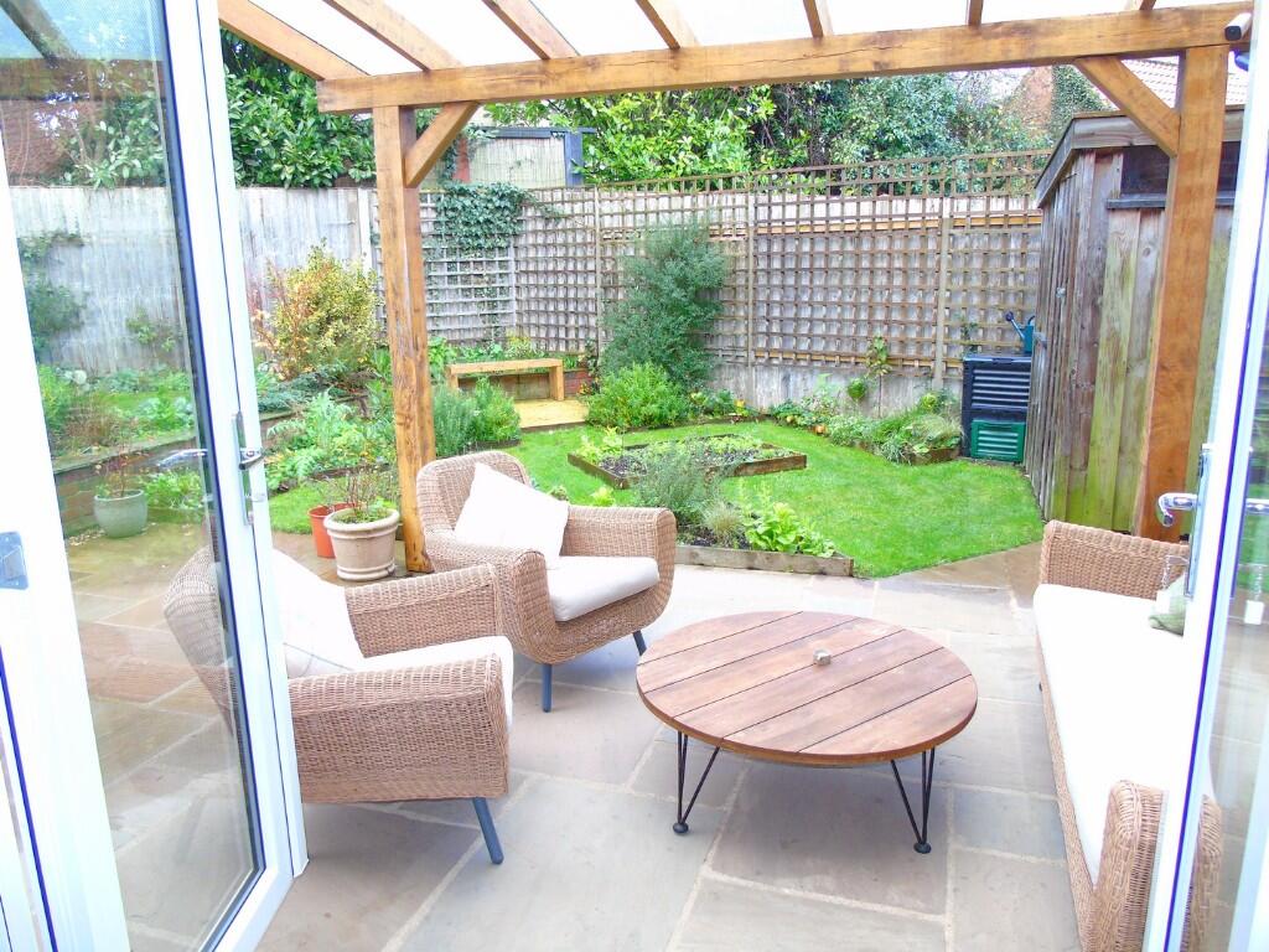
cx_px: 634
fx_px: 916
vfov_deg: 54.9
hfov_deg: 69.4
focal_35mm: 25
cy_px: 476
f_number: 3.4
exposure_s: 1/30
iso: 100
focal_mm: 4.4
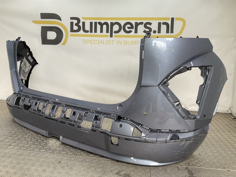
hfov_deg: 61.7
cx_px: 118
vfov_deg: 48.2
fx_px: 198
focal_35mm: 29
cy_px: 88
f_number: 1.8
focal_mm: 3
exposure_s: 1/214
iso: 16
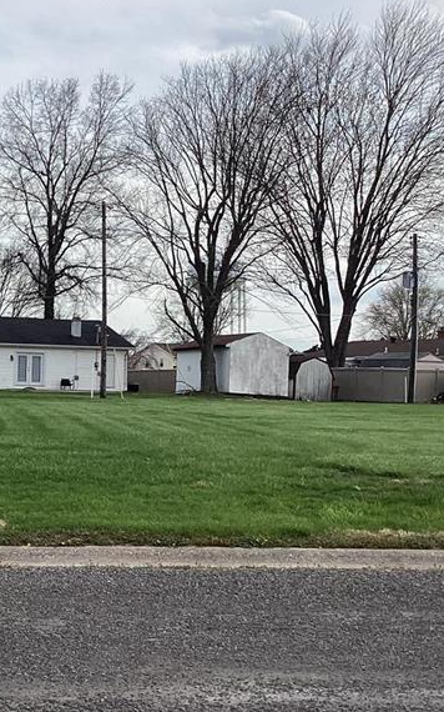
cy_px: 385
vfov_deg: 34.5
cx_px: -50
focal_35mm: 59
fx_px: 1143
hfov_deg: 20.9
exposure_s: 1/741
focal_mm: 3.3
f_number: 2.4
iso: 25
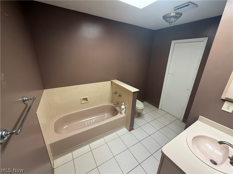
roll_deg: -1.7
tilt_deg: -17.9
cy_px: 87
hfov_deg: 102.1
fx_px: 94
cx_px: 116
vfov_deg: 85.7
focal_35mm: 14
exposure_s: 1/121
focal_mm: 2.22
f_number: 2.2
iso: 200
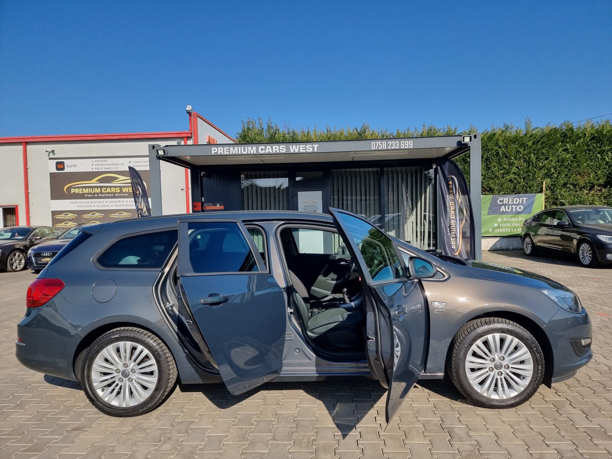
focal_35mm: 24
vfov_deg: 56.8
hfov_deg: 71.6
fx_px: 424
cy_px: 230
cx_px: 306
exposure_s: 1/792
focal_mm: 6.7
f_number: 1.8
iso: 50
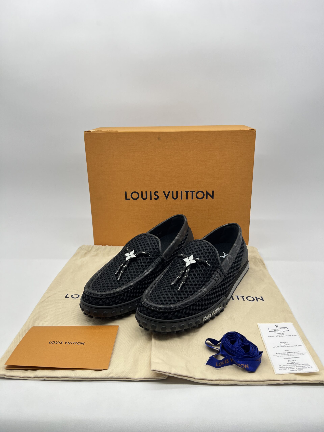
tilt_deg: -17.2
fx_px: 324
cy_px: 216
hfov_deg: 53.1
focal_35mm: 26
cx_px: 162
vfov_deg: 67.3
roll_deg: +1.0
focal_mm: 5.7
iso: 40
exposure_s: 1/100
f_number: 1.5
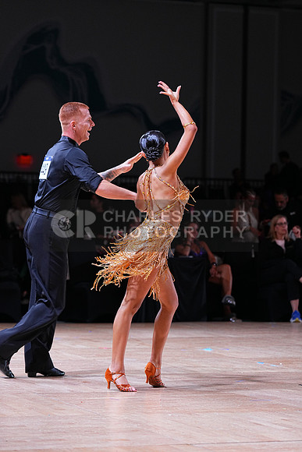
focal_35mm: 120
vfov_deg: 17.1
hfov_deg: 11.4
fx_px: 1509
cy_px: 226
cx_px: 151
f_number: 4
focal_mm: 120
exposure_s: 1/400
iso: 1600
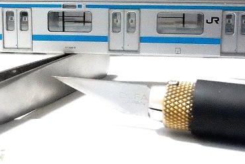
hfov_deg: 28.3
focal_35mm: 71
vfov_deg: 19.0
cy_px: 32
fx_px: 483
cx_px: 83
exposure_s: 1/40
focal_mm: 6.4
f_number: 4
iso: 3200
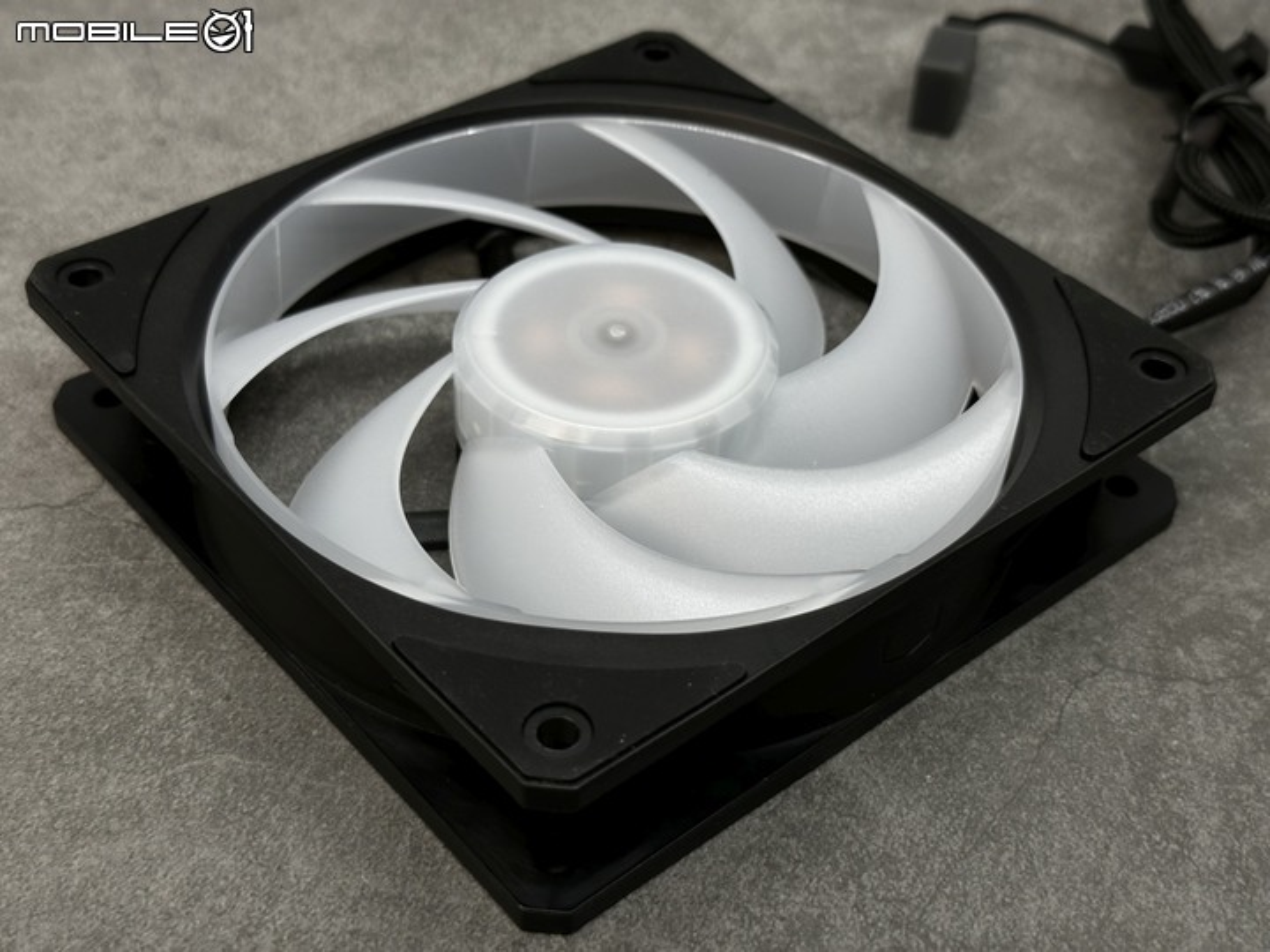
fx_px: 1761
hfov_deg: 39.7
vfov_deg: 30.3
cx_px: 635
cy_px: 476
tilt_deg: -43.2
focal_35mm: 48
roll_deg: -3.8
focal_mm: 6.86
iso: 64
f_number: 1.78
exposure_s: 1/663
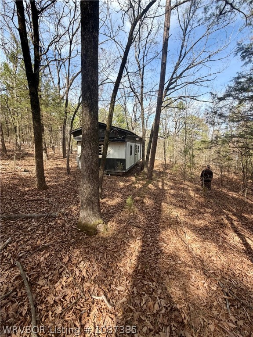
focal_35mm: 14
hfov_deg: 85.7
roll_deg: -1.9
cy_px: 168
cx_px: 126
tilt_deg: -9.1
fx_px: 136
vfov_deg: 102.1
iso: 40
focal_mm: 2.22
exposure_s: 1/545
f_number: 2.2
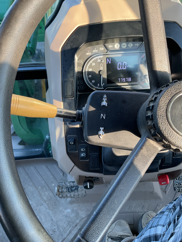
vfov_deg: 61.7
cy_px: 121
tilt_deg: -47.0
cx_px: 91
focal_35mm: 29
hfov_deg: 48.2
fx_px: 203
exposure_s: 1/120
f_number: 1.8
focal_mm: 3
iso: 50
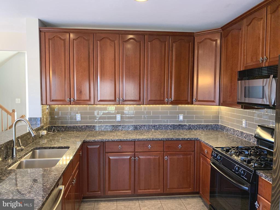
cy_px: 105
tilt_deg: -3.8
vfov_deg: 53.1
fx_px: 210
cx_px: 140
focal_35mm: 26
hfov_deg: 67.3
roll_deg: -0.2
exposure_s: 1/60
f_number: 1.8
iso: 200
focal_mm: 4.25
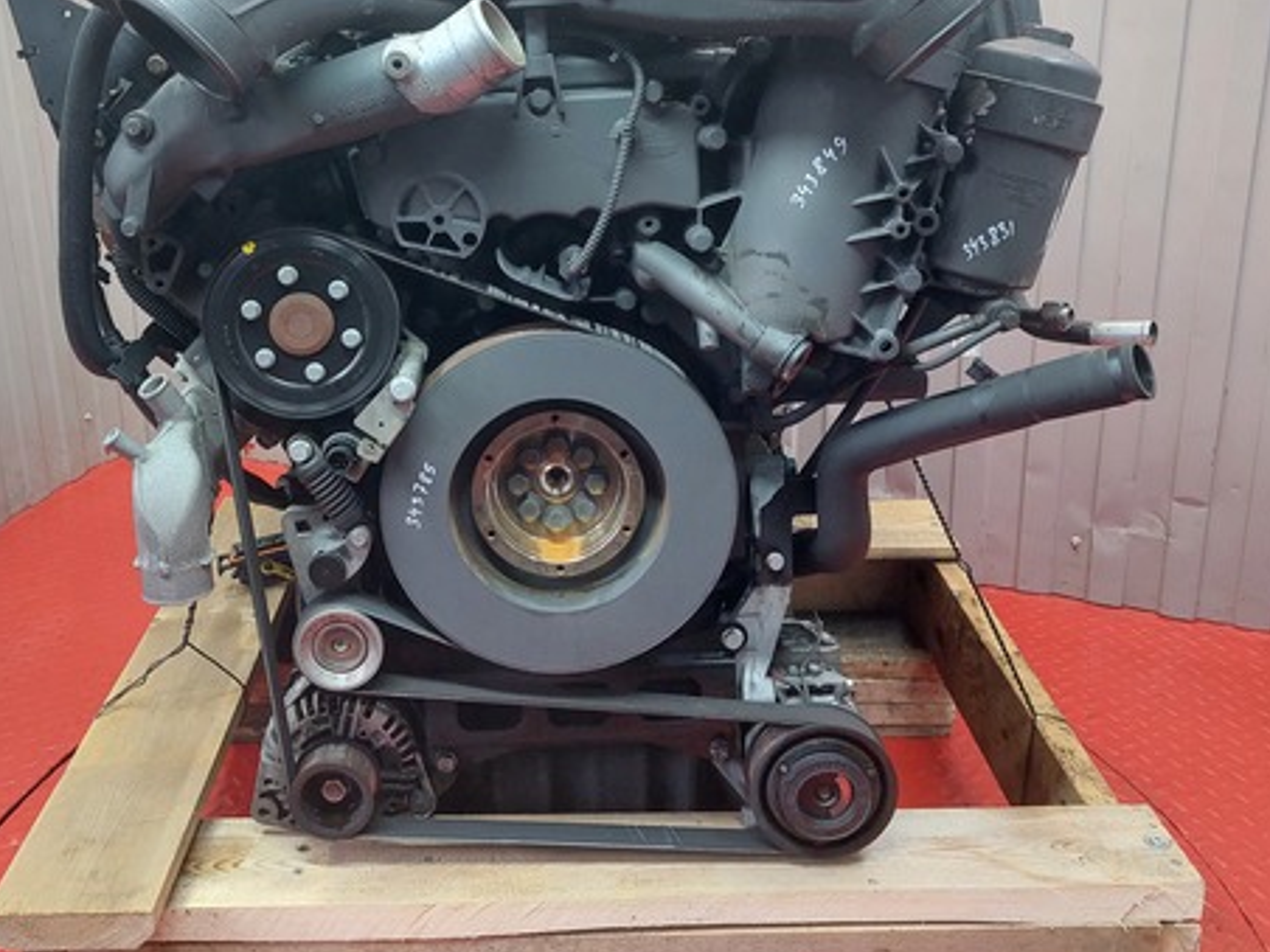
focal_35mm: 34
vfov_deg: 41.0
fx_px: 1247
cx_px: 525
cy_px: 286
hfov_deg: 53.7
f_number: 1.8
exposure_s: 1/50
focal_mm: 5.23
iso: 200
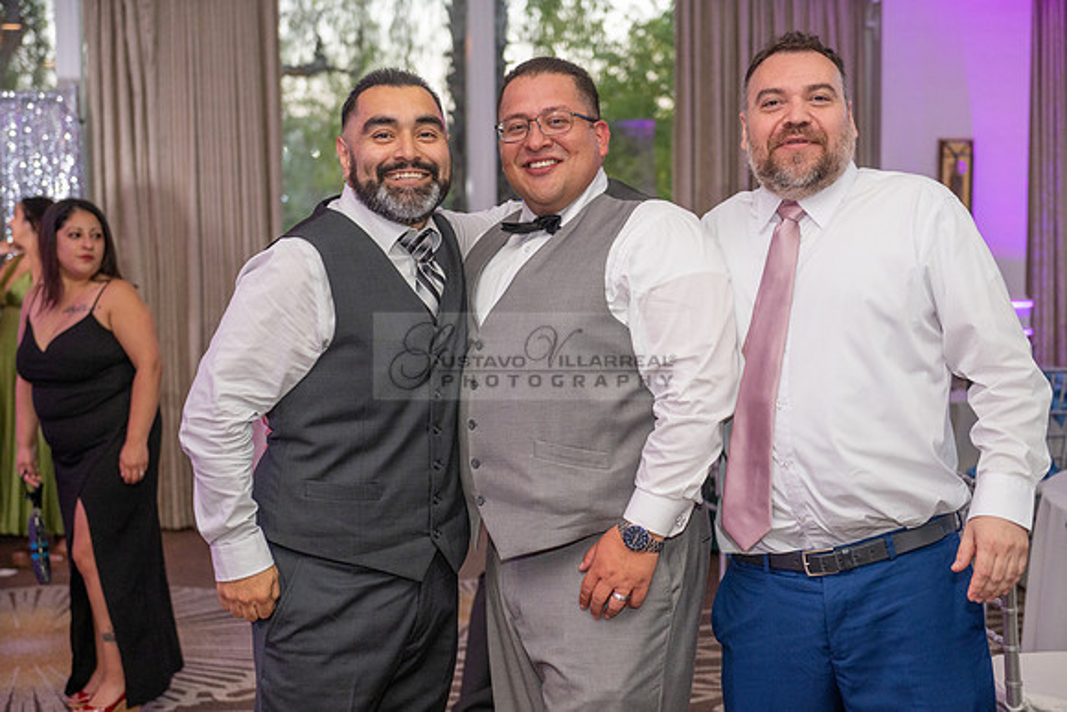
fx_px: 1542
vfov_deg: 26.0
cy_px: 356
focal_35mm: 52
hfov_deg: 38.2
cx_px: 534
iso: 800
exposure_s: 1/100
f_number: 3.5
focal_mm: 52
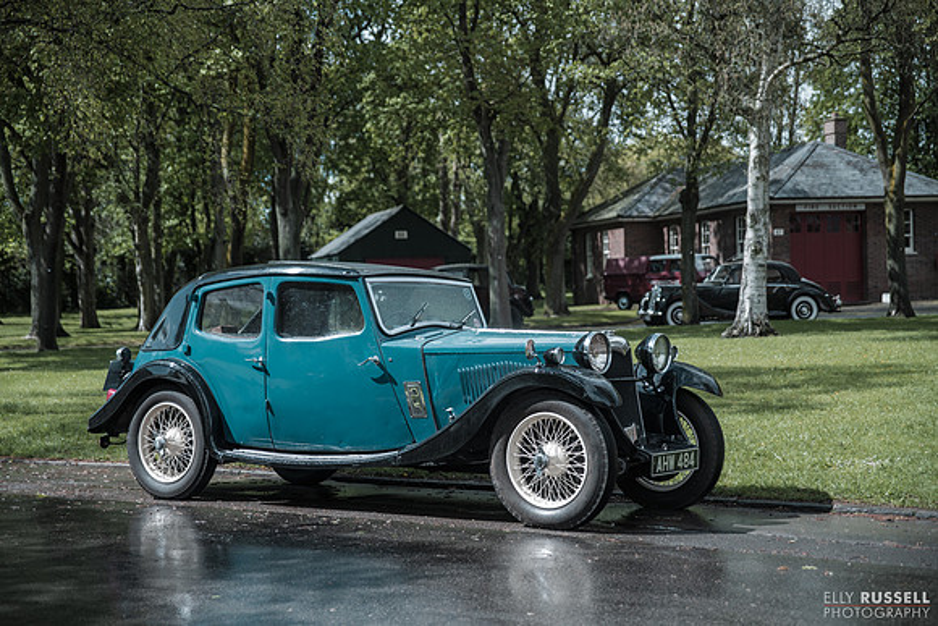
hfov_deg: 35.6
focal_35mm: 56
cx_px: 469
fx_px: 1459
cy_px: 313
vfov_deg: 24.2
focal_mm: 56
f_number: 2.8
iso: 200
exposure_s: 1/2000
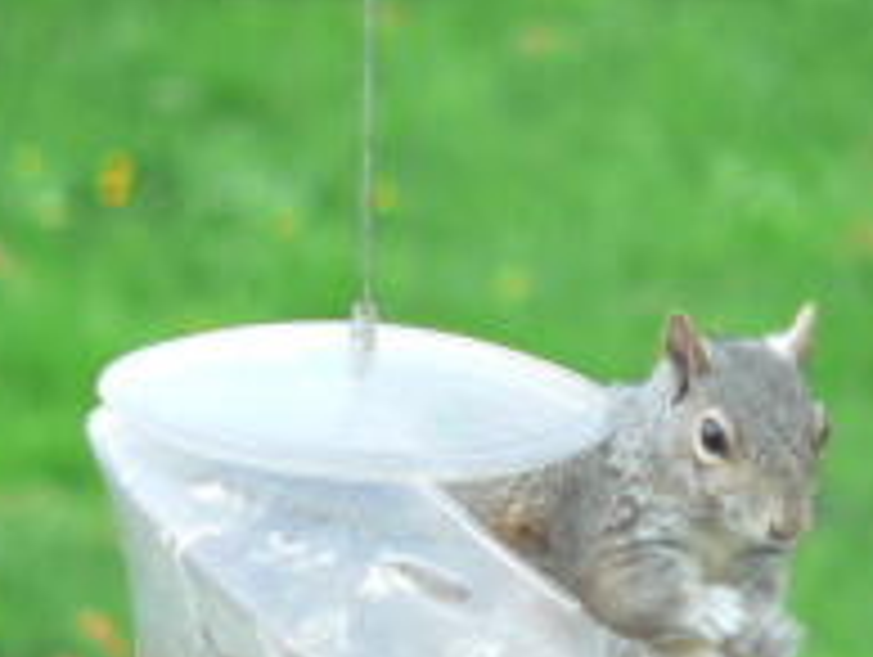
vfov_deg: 1.7
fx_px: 22473
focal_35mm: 890
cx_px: 472
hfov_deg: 2.2
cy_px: 666
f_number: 2.8
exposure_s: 1/50
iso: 100
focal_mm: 72
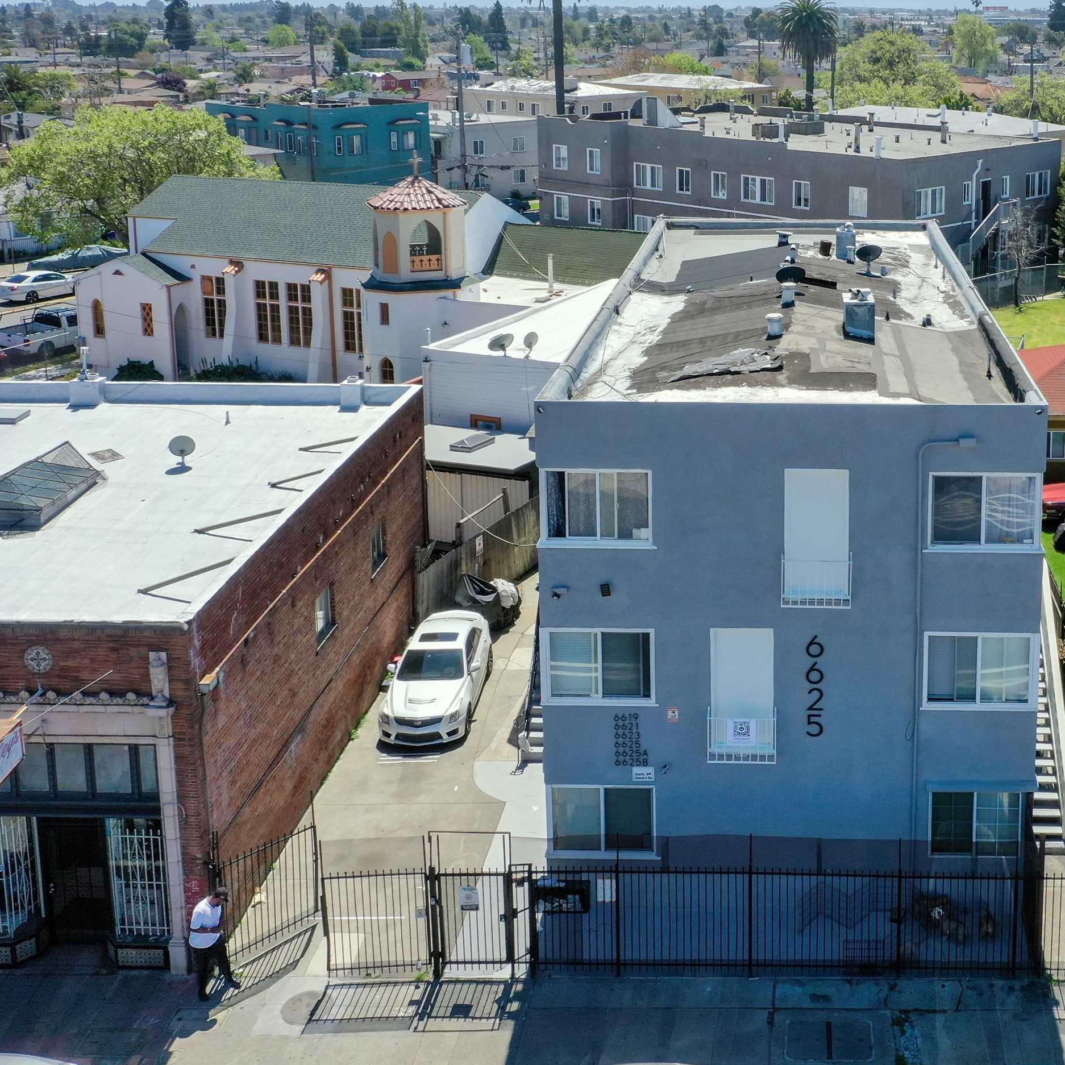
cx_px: 808
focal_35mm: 39
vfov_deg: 42.8
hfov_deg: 41.5
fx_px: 1358
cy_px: 556
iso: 100
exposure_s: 1/500
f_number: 6.3
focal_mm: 10.26
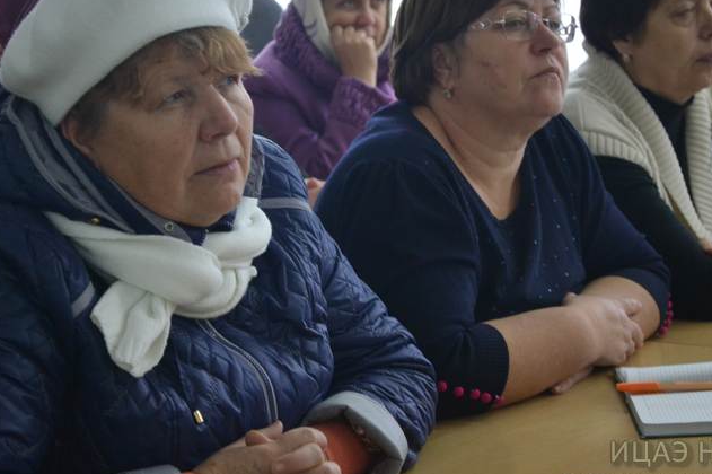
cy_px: 205
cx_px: 353
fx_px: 2068
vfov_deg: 13.1
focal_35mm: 105
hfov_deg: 19.5
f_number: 5.6
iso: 1400
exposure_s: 1/60
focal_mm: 55
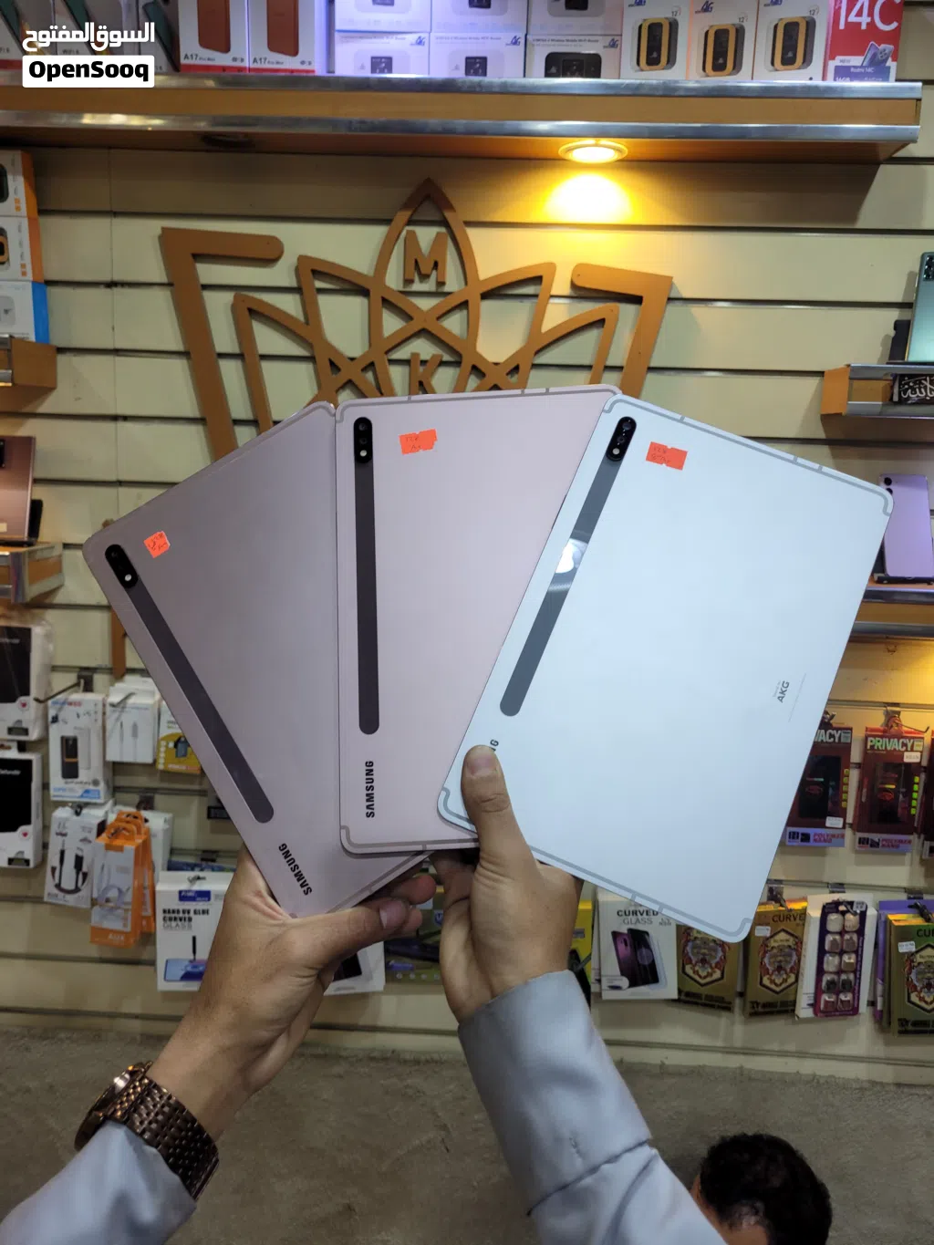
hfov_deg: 53.1
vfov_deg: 67.3
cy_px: 622
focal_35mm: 26
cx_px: 467
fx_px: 935
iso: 50
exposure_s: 1/100
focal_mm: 5.4
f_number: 1.8
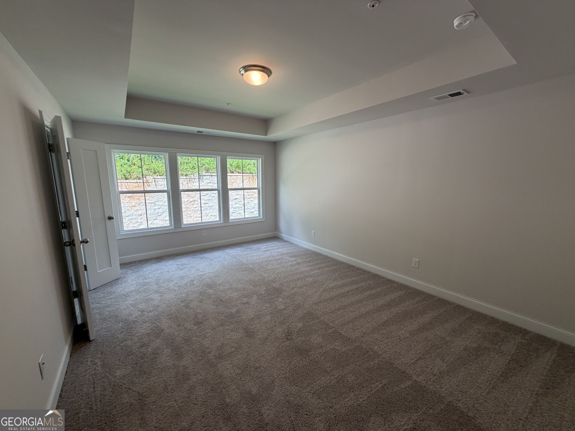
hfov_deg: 102.1
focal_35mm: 14
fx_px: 233
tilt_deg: -8.5
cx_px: 288
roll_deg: +0.1
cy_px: 216
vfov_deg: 85.7
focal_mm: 2.22
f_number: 2.2
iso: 100
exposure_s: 1/121
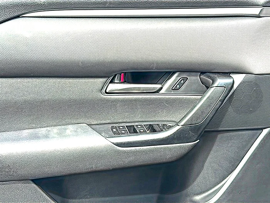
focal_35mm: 41
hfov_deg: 45.8
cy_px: 102
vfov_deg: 35.1
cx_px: 135
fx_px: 320
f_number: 1.78
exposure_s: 1/527
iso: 80
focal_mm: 6.86
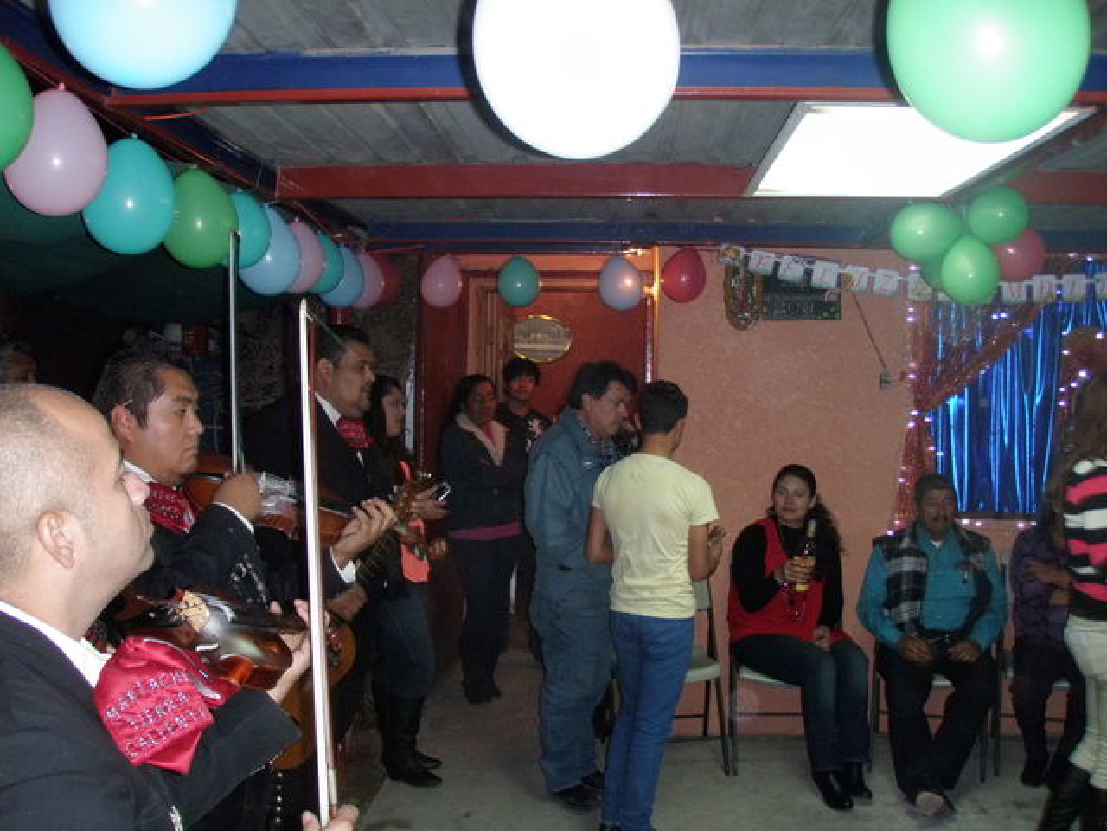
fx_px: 1215
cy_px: 416
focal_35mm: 38
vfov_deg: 37.7
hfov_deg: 49.0
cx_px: 554
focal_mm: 6.7
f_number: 3.5
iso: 320
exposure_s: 1/30
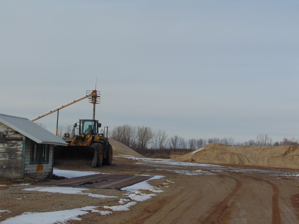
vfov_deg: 20.7
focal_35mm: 71
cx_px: 150
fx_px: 613
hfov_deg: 27.4
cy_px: 112
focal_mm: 12.8
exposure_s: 1/200
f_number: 9.6
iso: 80
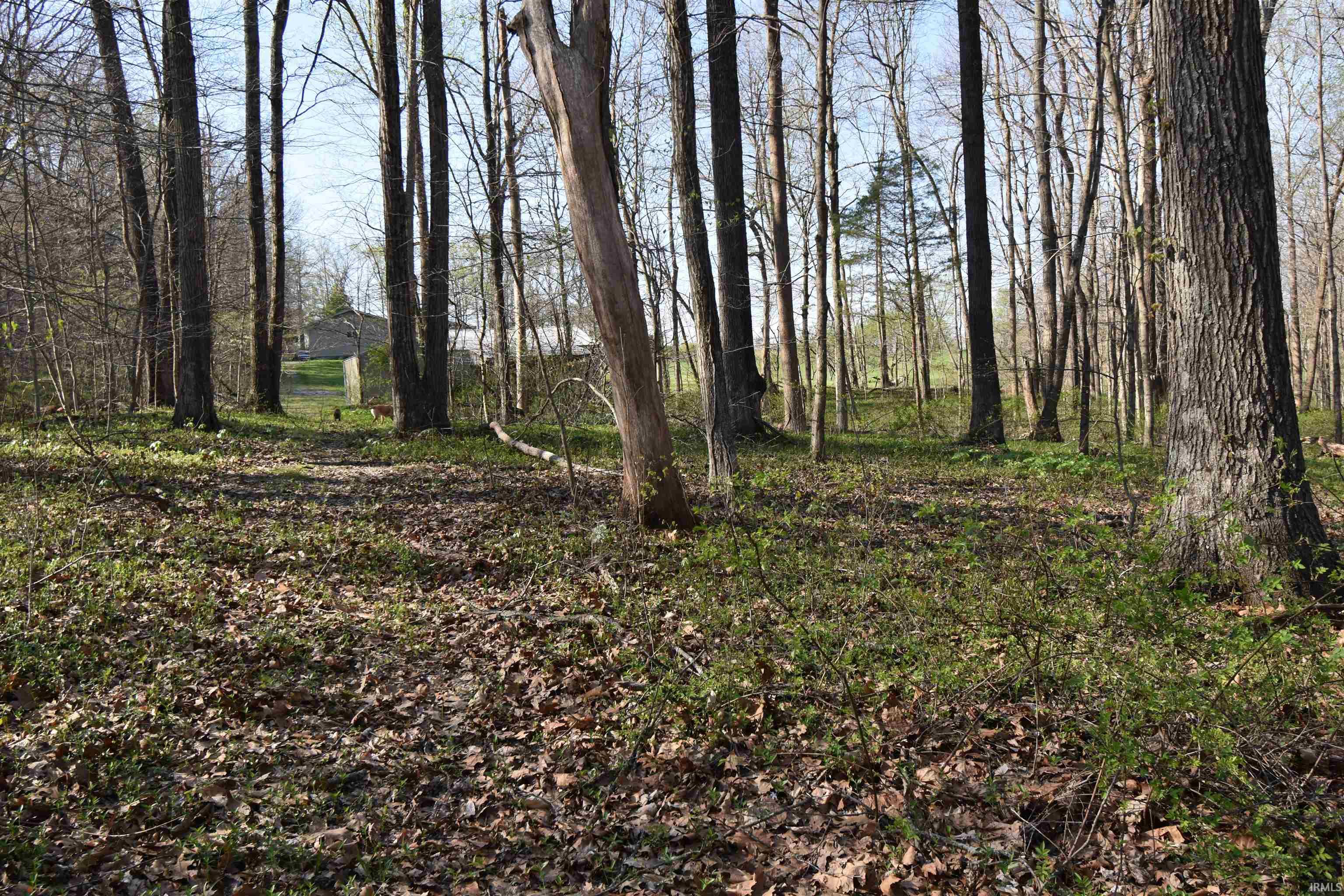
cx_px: 672
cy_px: 448
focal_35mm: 30
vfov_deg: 43.6
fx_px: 1120
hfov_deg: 61.9
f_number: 8
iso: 250
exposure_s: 1/250
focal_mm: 20
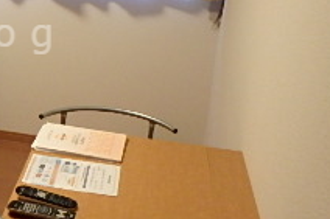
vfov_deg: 20.3
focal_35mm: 66
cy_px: 36
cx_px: -47
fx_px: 605
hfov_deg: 27.5
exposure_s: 1/30
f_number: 3.5
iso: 320
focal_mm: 3.7
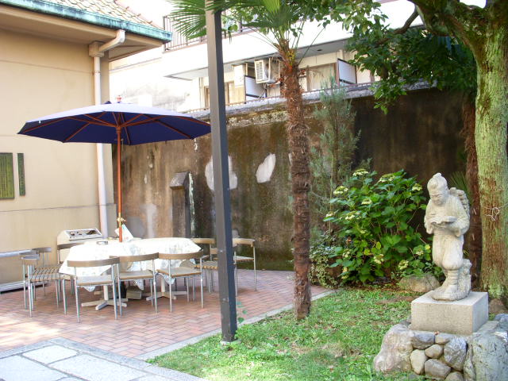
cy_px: 190
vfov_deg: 37.7
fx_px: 558
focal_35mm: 38
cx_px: 254
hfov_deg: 49.0
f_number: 3.3
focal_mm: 6.3
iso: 160
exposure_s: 1/30
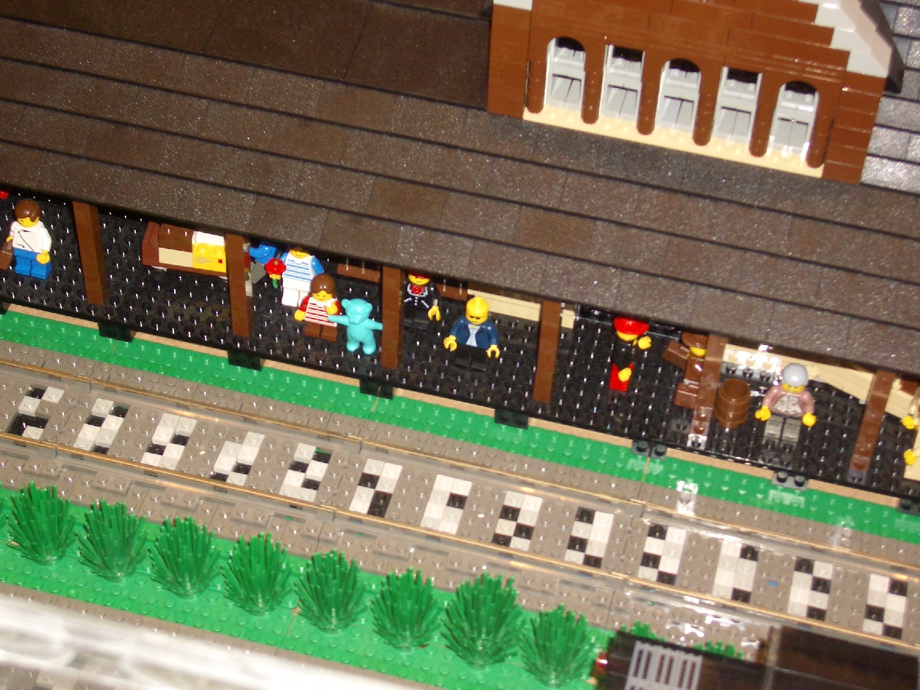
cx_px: 460
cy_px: 345
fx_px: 1967
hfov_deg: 26.3
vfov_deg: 19.9
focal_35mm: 74
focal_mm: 12.2
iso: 100
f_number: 3.9
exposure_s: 1/60
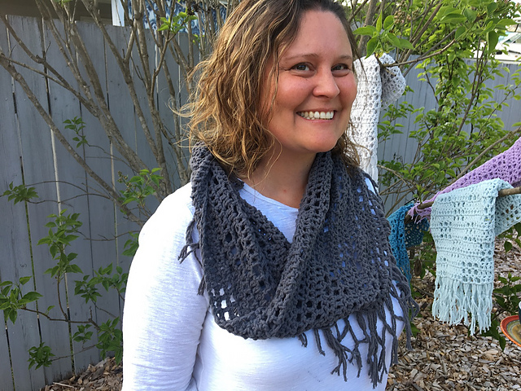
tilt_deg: -14.8
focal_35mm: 29
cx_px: 260
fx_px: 436
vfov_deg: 48.2
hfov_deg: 61.7
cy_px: 196
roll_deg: -0.7
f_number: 2.2
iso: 25
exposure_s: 1/120
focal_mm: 4.15
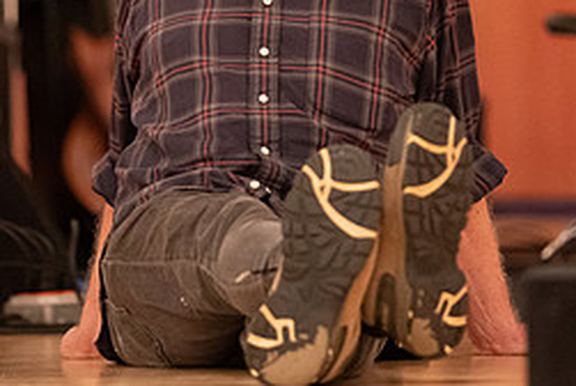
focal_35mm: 462
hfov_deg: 4.5
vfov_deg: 3.0
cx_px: 225
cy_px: -24
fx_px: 7400
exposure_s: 1/80
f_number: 2.8
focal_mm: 200
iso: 12800
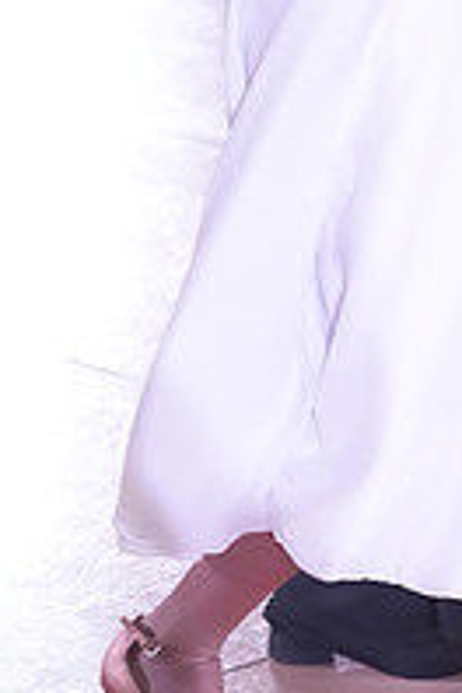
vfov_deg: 8.4
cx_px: 471
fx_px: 4677
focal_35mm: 243
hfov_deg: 5.6
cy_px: -217
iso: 8000
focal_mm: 83
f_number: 5
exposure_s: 1/400
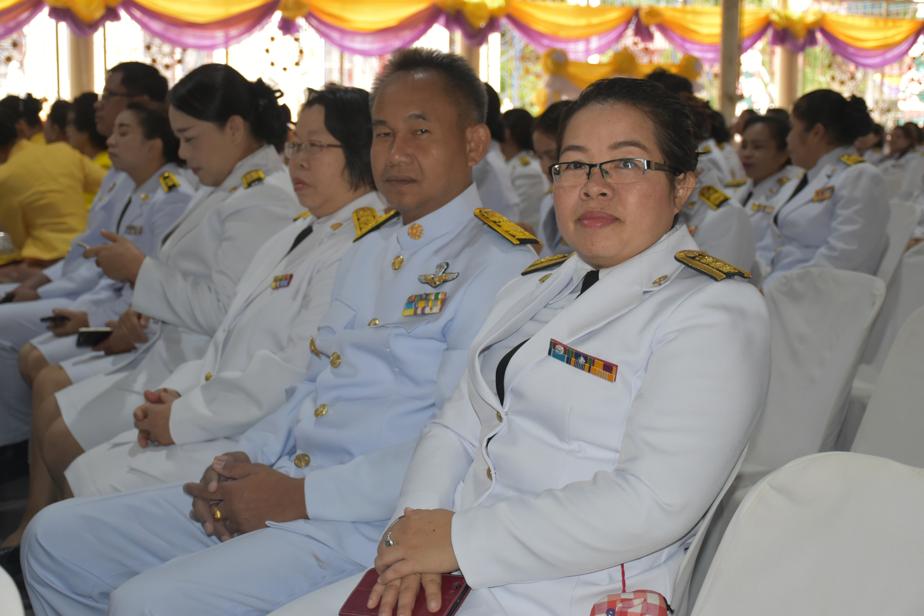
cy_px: 308
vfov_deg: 25.8
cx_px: 462
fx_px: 1347
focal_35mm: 52
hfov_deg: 37.9
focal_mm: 35
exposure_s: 1/60
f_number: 4.2
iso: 1250
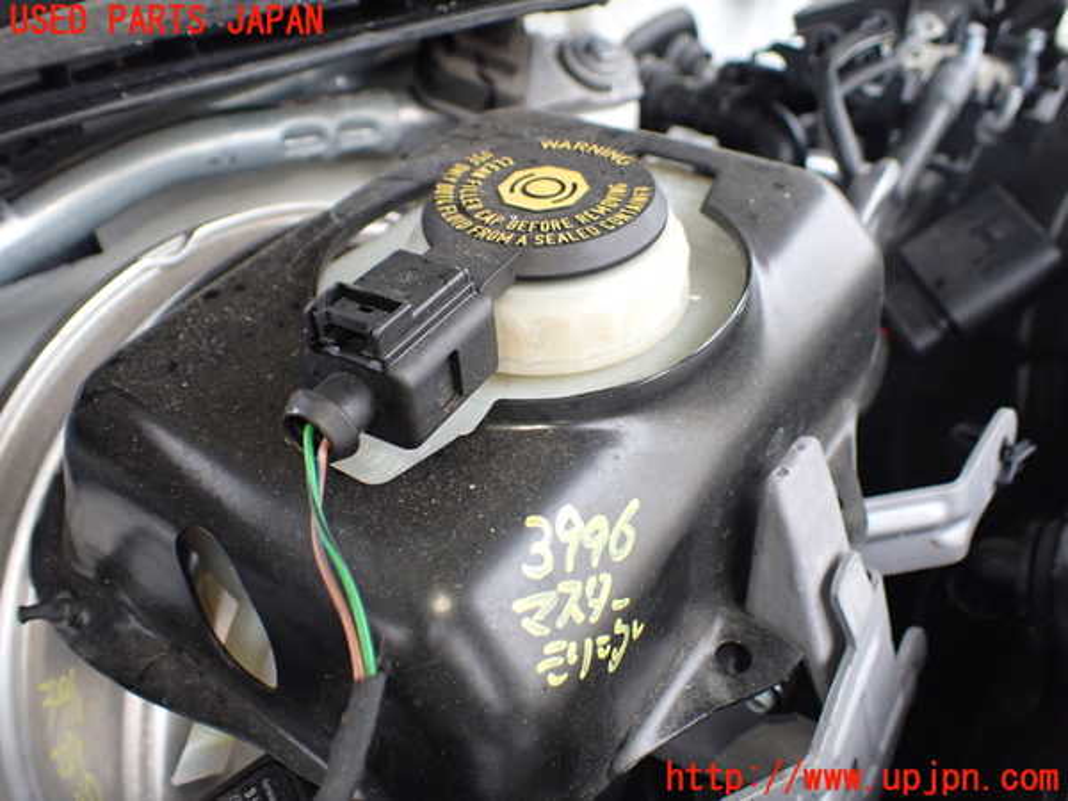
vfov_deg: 46.8
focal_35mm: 30
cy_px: 400
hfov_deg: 60.0
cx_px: 534
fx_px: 926
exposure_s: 1/125
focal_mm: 5.4
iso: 400
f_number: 2.3
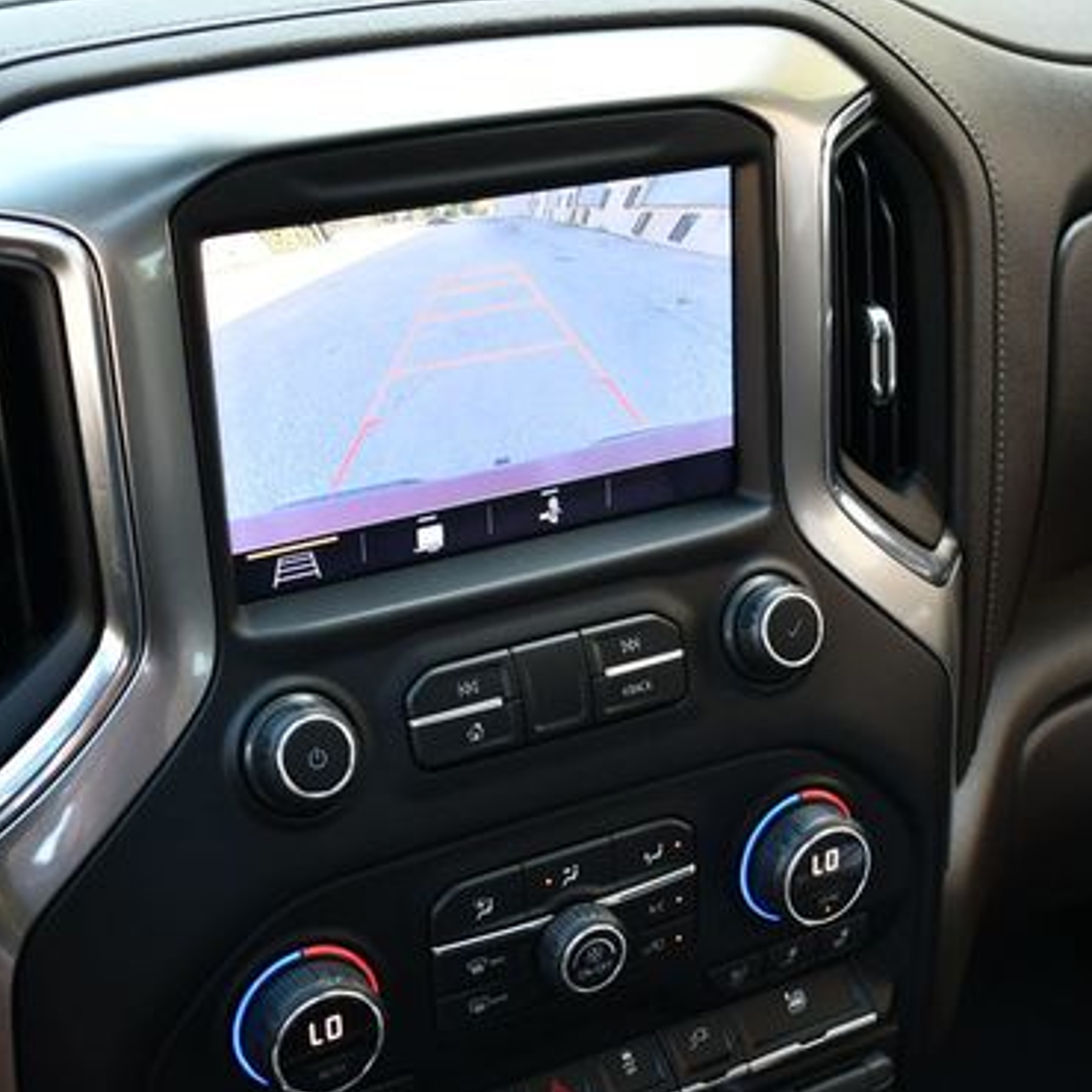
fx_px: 1892
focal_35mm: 53
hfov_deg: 32.1
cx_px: 413
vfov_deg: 32.2
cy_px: 576
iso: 800
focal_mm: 18
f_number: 3.5
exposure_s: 1/200
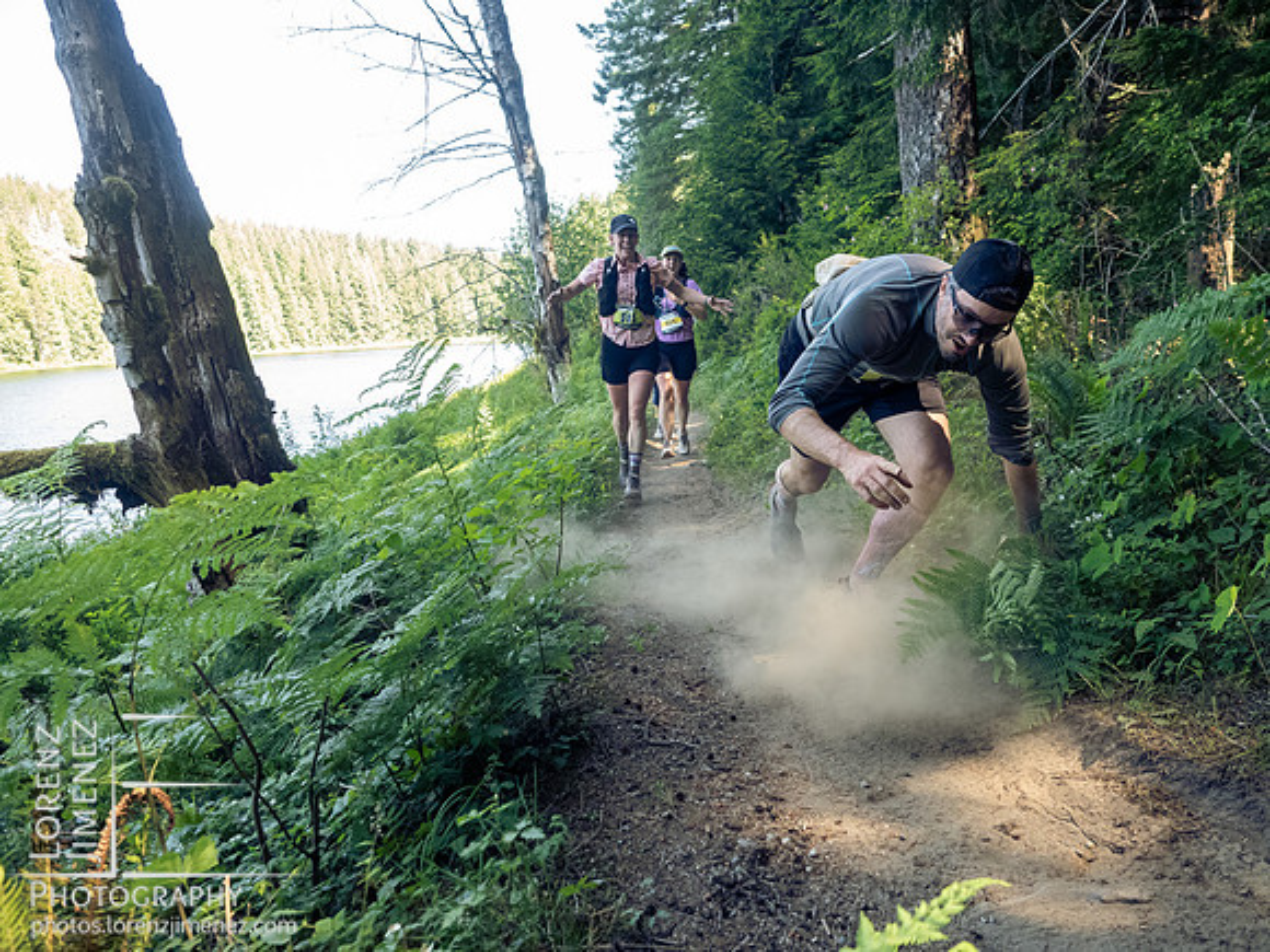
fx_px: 881
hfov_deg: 71.6
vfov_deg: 56.8
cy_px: 476
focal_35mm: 24
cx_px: 635
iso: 2500
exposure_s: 1/1000
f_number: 2.8
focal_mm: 12
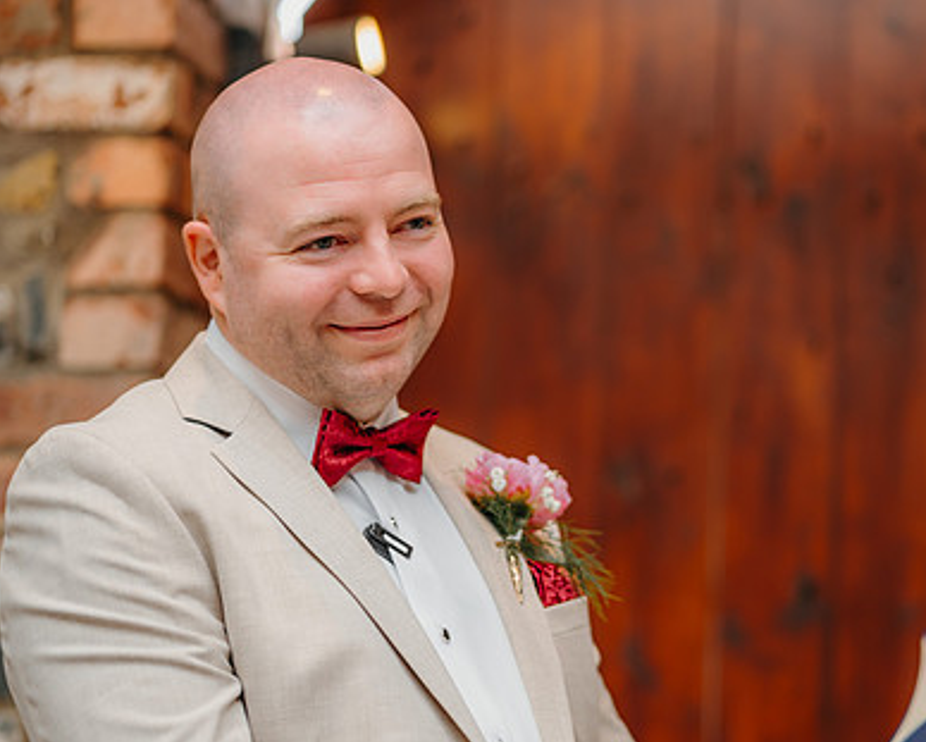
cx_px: 616
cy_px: 421
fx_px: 3373
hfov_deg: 15.6
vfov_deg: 12.6
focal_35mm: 123
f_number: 2
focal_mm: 85
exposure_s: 1/125
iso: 100
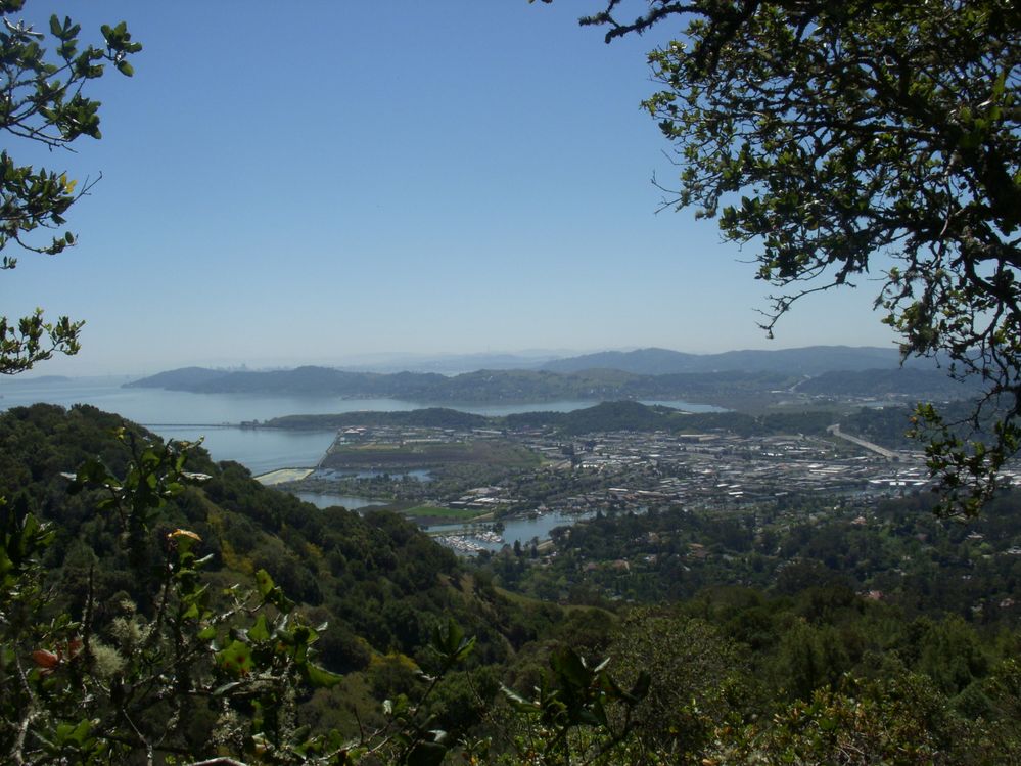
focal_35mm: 38
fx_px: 1121
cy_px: 383
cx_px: 510
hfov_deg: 49.0
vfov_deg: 37.7
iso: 100
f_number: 6.6
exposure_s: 1/500
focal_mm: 6.3
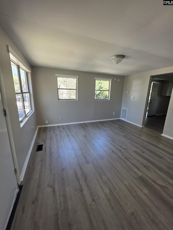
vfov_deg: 106.2
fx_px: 87
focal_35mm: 13
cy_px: 115
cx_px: 86
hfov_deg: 89.9
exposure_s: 1/120
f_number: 1.9
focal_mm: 2.2
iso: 64
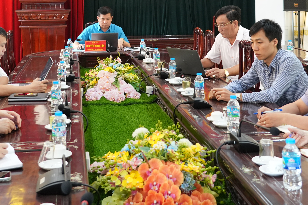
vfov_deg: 20.1
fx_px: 556
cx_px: 132
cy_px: -16
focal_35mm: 65
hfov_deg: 30.9
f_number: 4
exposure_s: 1/100
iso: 2000
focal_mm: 30
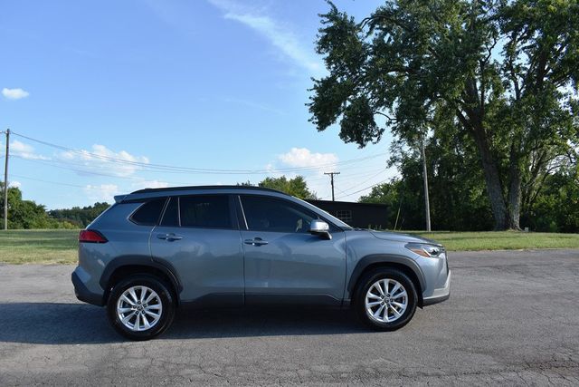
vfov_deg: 48.0
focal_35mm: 27
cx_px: 290
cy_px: 194
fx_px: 434
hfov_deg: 67.4
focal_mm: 18
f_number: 8
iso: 140
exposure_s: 1/250
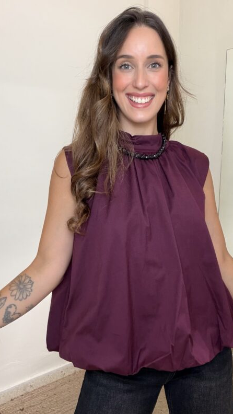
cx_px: 146
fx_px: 362
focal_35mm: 33
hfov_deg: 35.5
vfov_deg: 59.5
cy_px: 209
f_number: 1.9
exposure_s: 1/60
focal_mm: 2.71
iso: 125
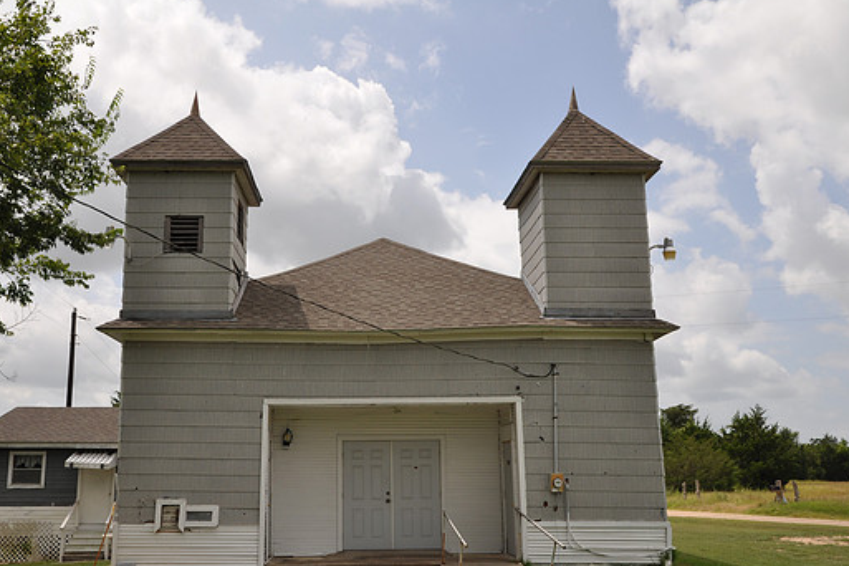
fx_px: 839
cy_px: 309
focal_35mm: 36
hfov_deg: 53.6
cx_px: 396
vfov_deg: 37.3
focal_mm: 21
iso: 200
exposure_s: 1/100
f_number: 10
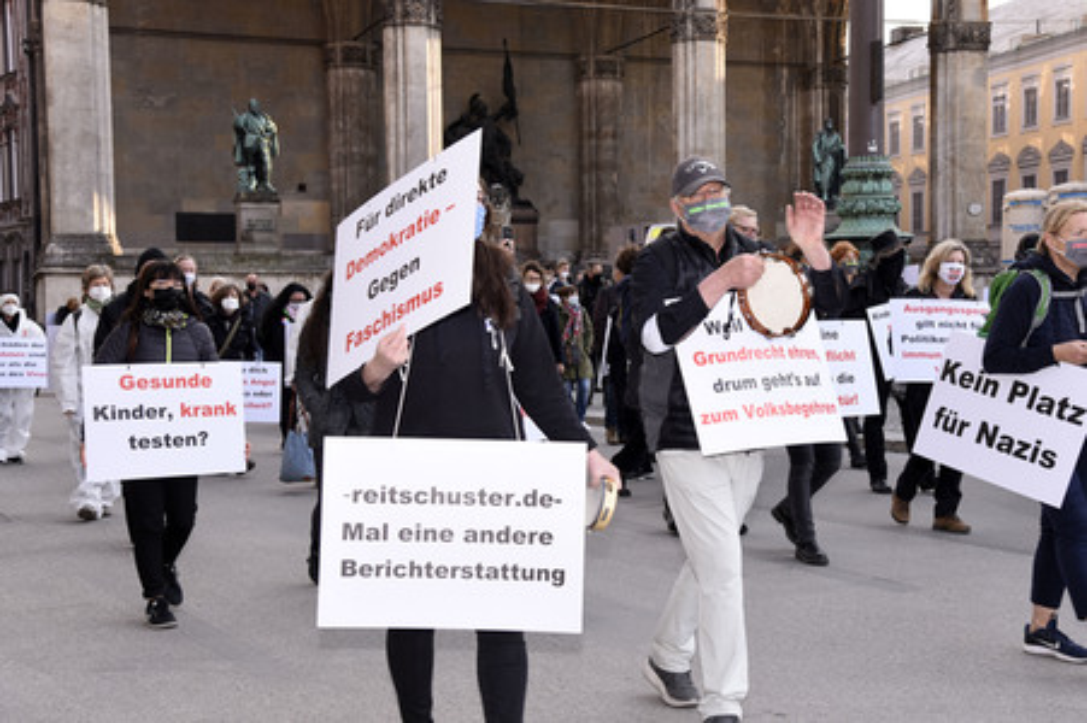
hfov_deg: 39.6
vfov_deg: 27.0
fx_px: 1509
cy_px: 362
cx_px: 544
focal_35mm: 50
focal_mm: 50
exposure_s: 1/160
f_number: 6.3
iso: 320
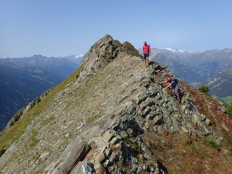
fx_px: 168
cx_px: 116
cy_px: 87
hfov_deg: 69.4
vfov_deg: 54.9
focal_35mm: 25
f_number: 8
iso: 200
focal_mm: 4.5
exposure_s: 1/500
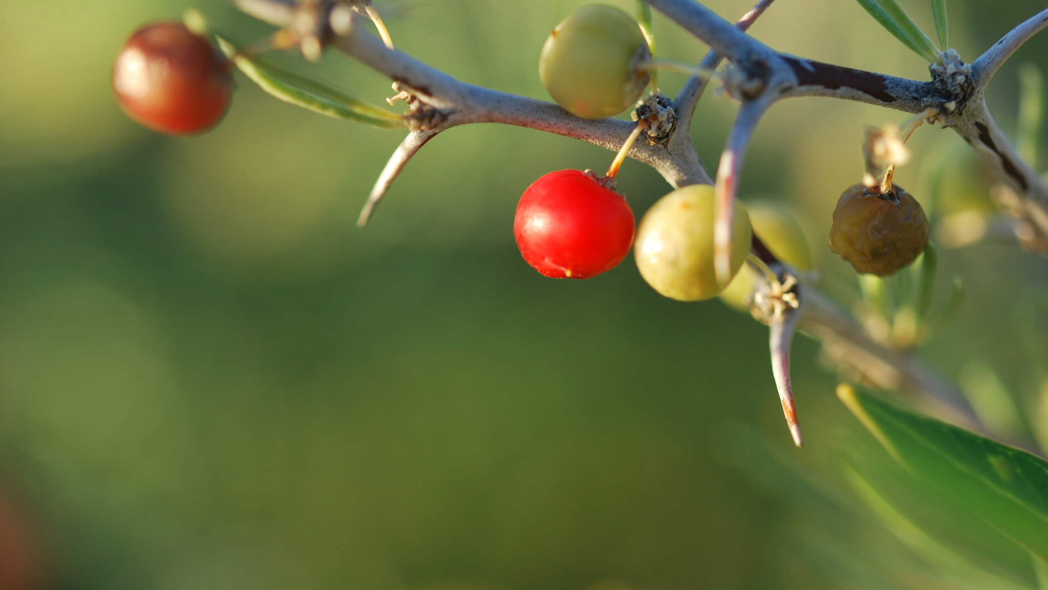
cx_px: 525
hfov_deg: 13.0
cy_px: 241
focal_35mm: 166
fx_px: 4600
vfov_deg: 7.3
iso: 200
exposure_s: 1/320
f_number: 4.5
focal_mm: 105
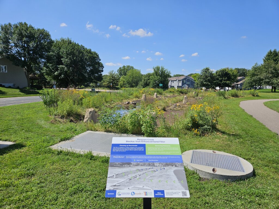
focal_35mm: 23
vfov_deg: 58.9
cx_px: 140
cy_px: 104
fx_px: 185
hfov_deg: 73.9
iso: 25
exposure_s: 1/2635
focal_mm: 5.4
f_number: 1.8
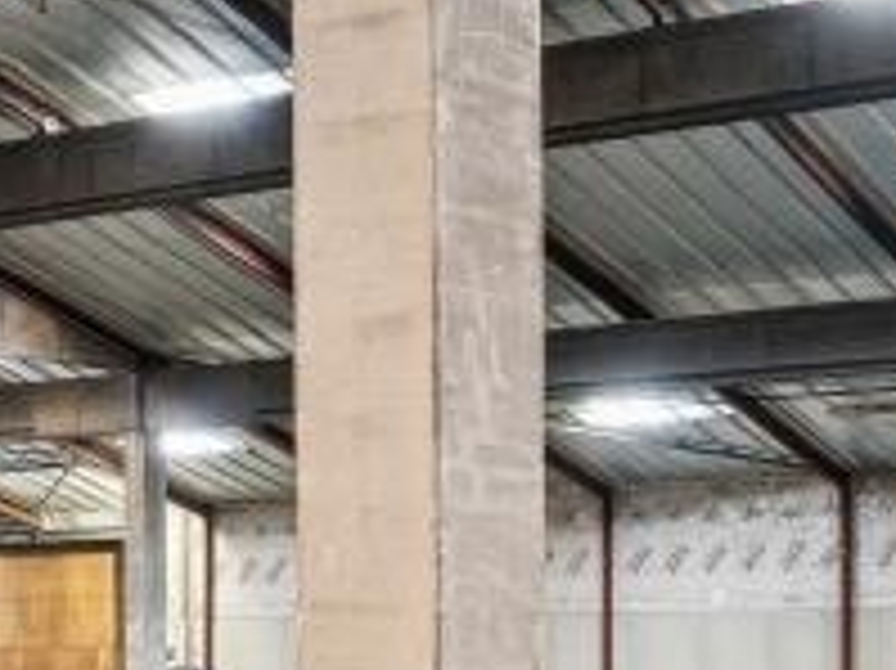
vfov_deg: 14.2
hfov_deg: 17.9
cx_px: -189
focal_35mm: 104
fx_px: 2690
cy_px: 470
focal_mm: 14
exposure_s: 1/2.5
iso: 640
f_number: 9
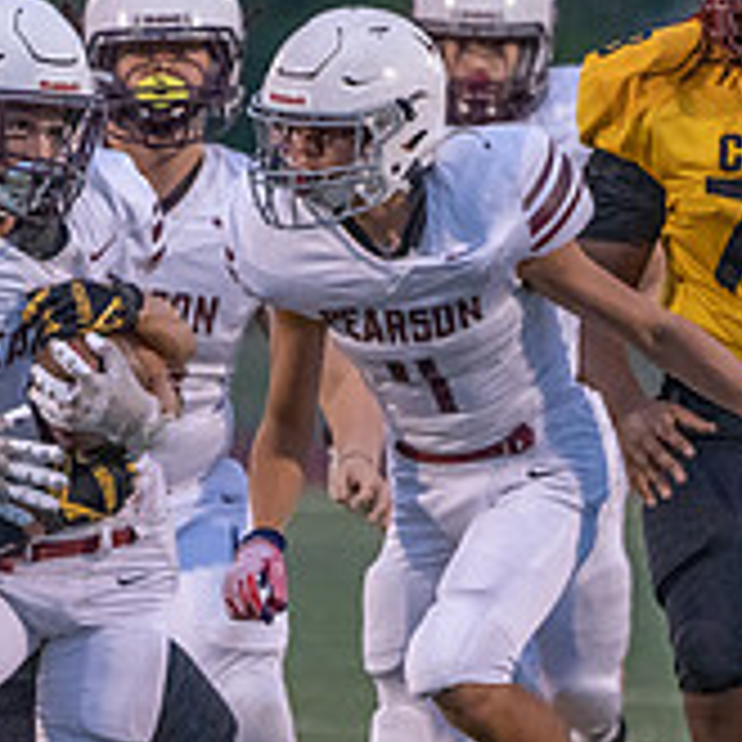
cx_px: 27
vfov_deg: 1.5
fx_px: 28980
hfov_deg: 1.5
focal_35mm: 1195
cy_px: 447
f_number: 5.6
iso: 8000
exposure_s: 1/1000
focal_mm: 400
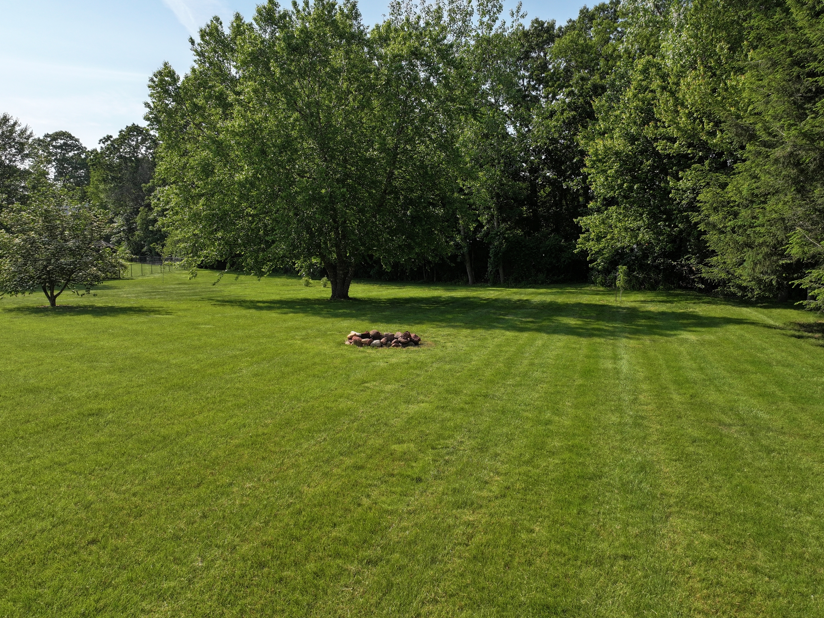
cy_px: 315
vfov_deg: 49.7
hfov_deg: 63.5
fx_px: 666
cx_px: 423
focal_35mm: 28
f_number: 2.8
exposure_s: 1/2500
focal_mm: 12.29
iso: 160
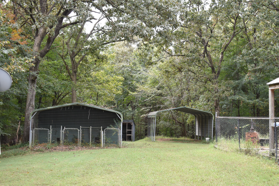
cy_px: 93
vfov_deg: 28.1
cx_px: 140
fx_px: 372
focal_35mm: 48
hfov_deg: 41.1
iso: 400
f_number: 6.3
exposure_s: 1/160
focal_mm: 32
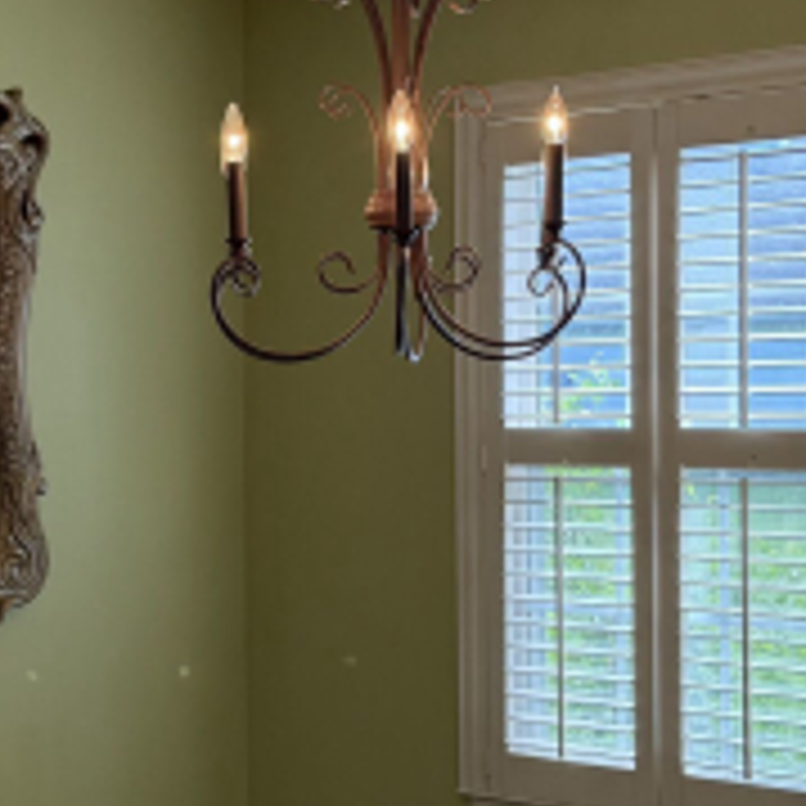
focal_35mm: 79
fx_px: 2081
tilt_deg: -0.7
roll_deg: +0.6
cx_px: 290
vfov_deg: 21.9
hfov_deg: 21.9
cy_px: 396
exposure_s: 1/174
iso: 80
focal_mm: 6.76
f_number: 1.78
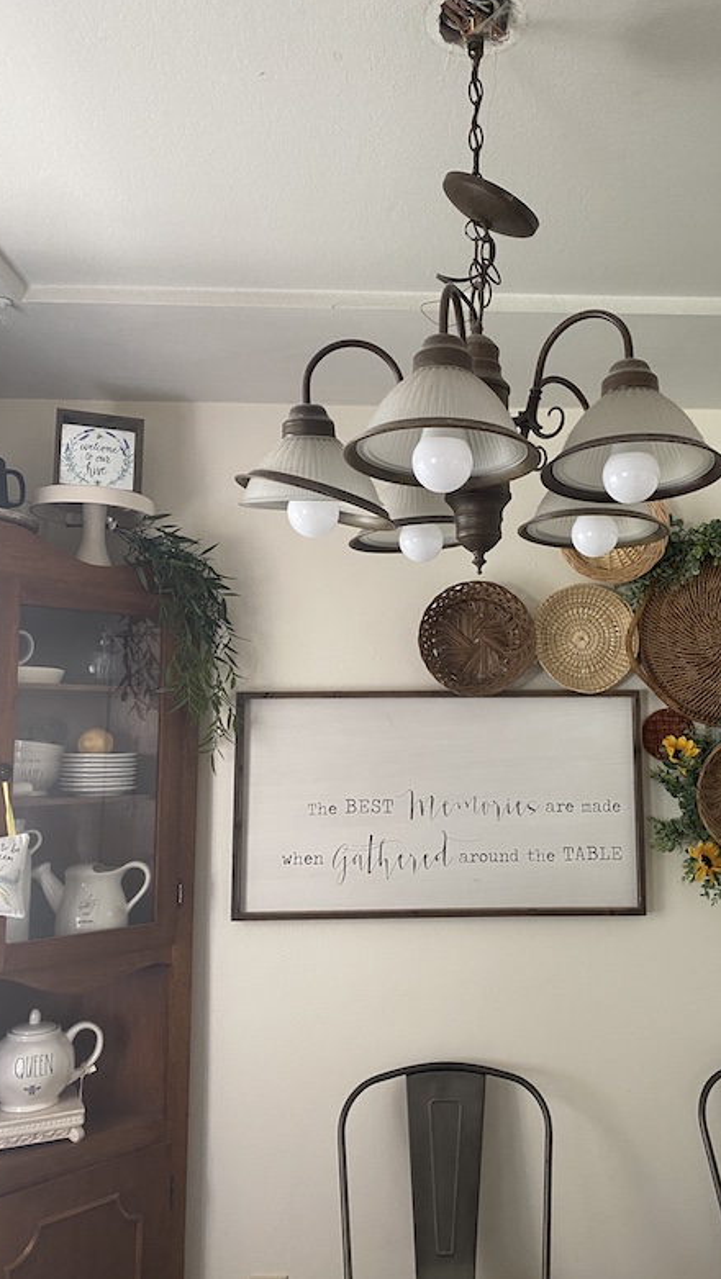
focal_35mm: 29
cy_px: 634
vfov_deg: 66.0
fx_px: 984
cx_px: 467
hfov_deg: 39.8
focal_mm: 4.25
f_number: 1.8
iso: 160
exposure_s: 1/60
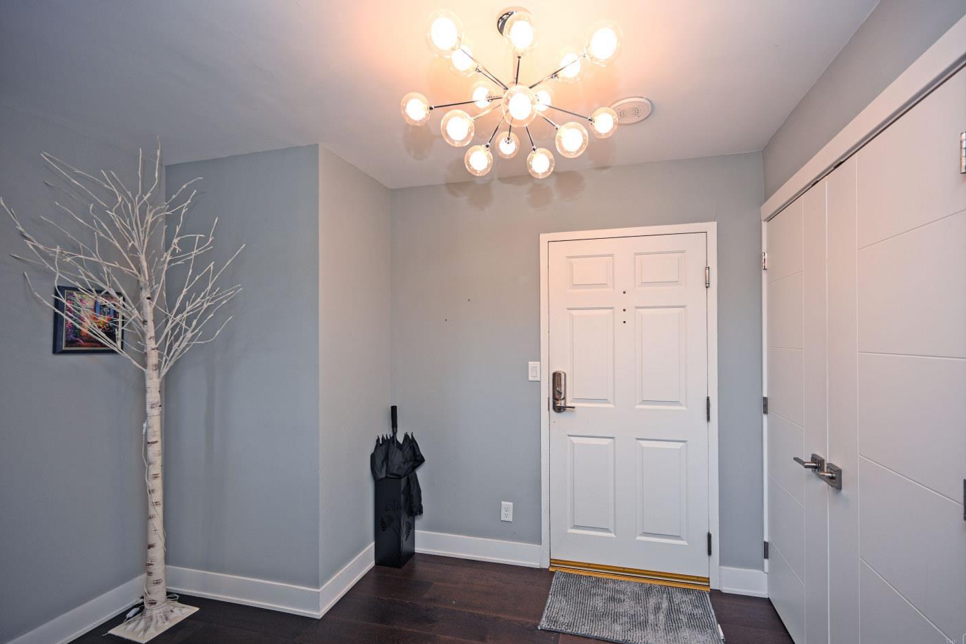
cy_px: 334
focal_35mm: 15
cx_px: 516
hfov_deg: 100.2
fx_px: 402
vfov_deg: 77.3
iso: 320
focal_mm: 14
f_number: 4
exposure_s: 1/60
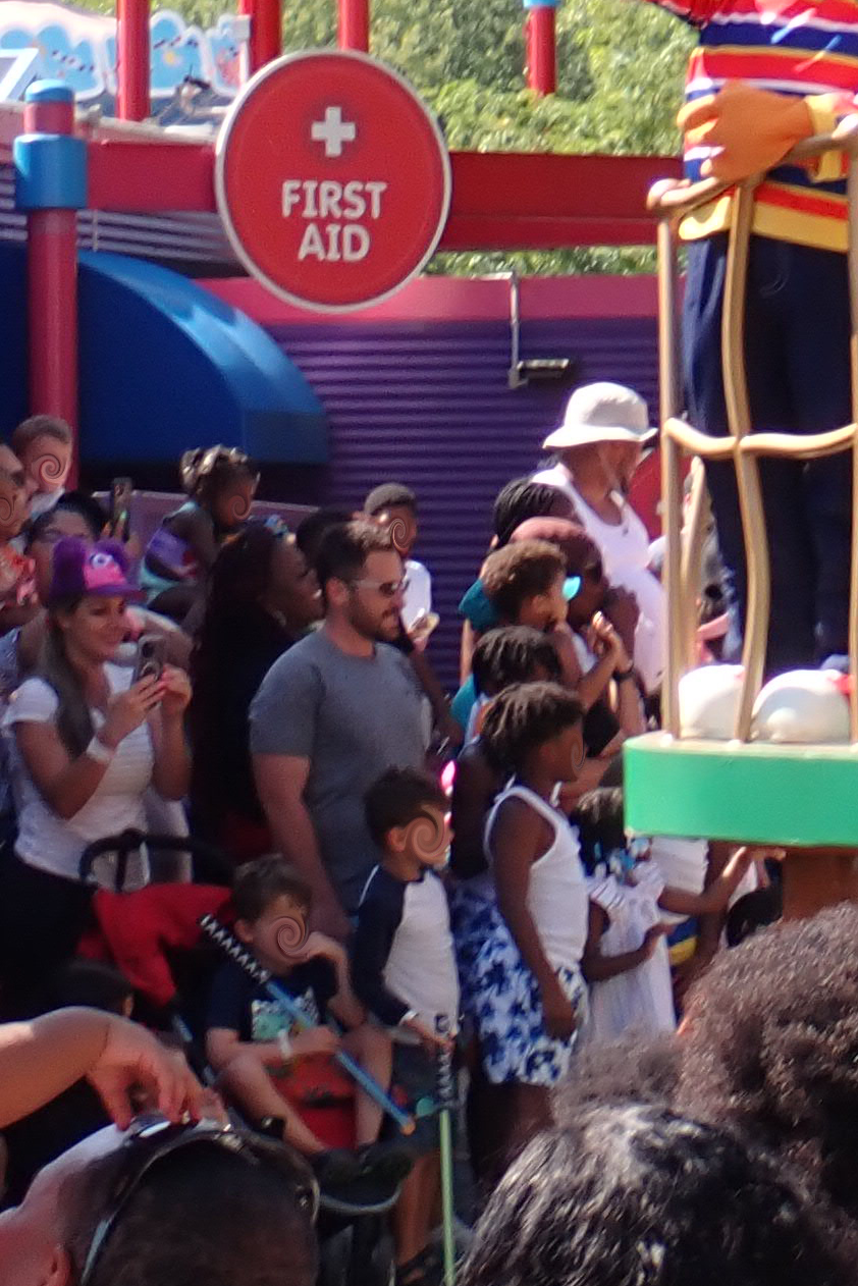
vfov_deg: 8.8
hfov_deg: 5.8
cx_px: 1337
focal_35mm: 234
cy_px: 278
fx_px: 8360
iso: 100
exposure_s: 1/160
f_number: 5.6
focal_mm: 12.73
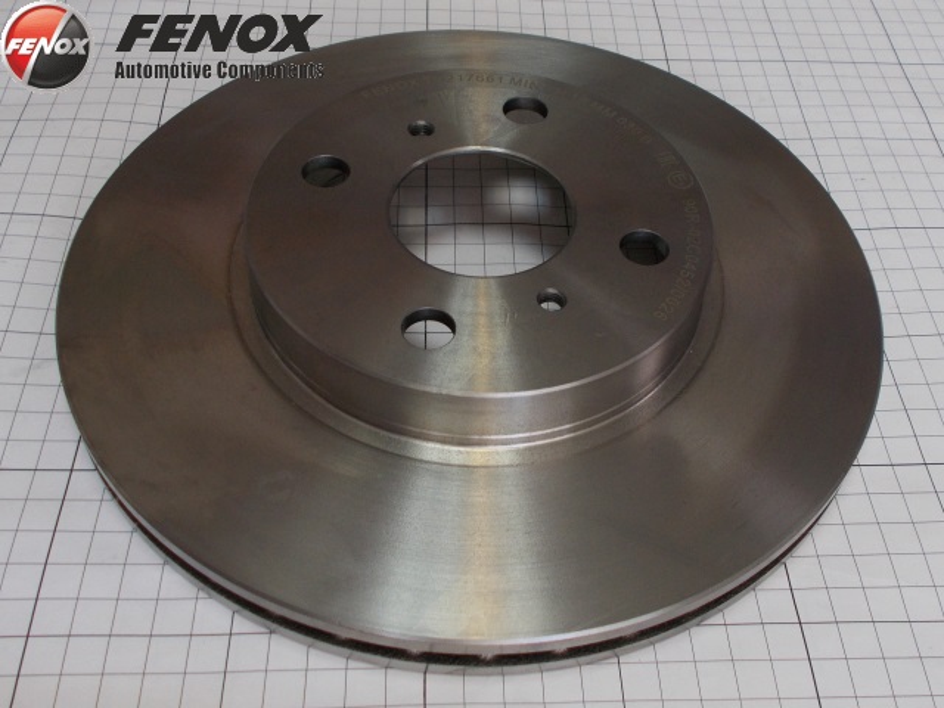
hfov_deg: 67.3
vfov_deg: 53.1
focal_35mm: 26
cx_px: 472
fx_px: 709
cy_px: 354
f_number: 3.2
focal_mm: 4.6
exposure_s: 1/25
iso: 100
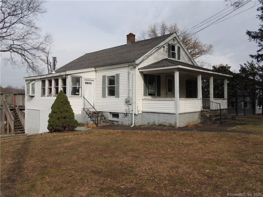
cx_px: 132
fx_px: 228
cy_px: 98
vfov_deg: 46.8
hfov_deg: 60.0
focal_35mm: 30
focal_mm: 5.3
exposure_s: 1/1250
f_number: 3.1
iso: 100
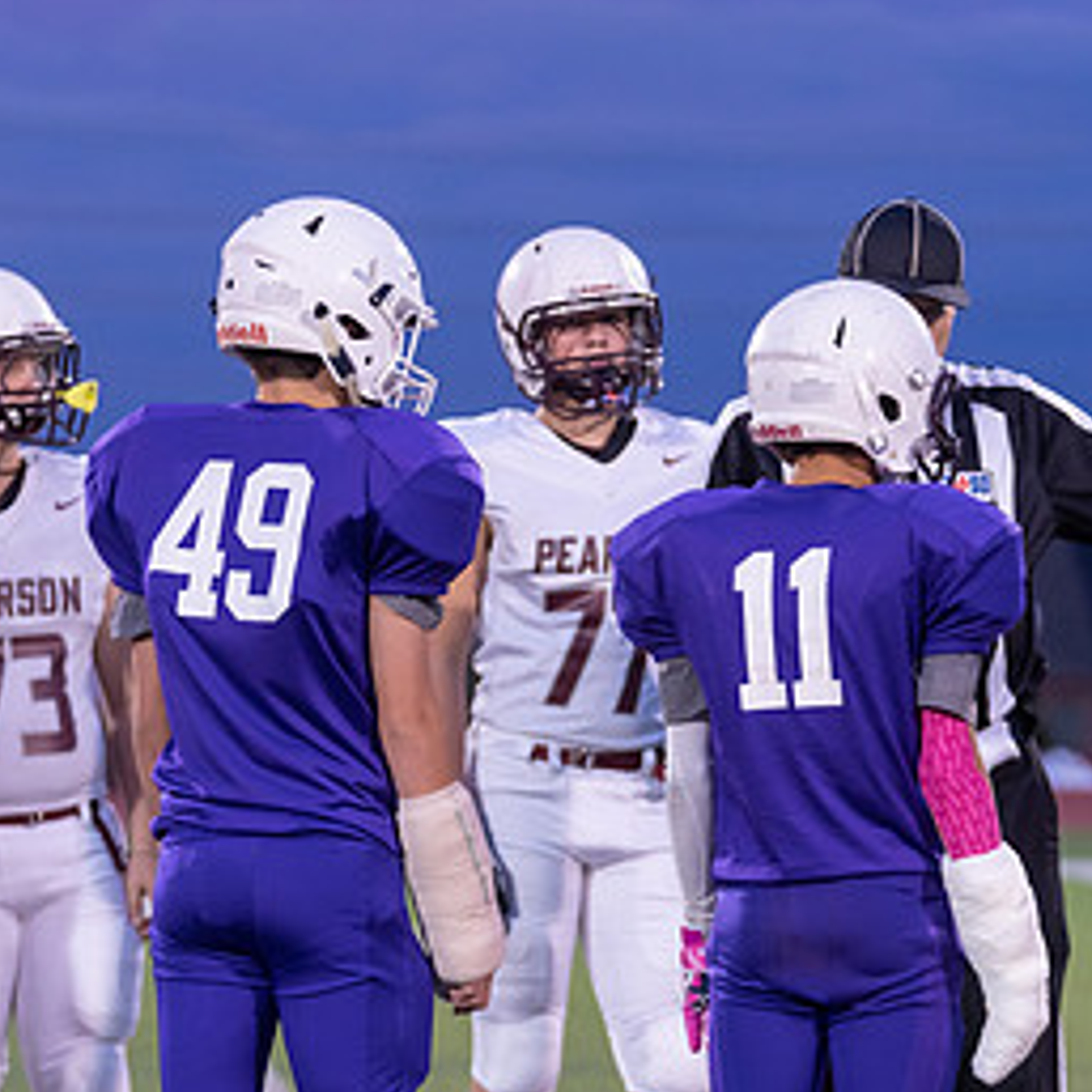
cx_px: 497
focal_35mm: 203
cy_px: 737
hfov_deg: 8.6
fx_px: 7245
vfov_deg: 8.6
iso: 1600
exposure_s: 1/400
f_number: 2.8
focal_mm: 100
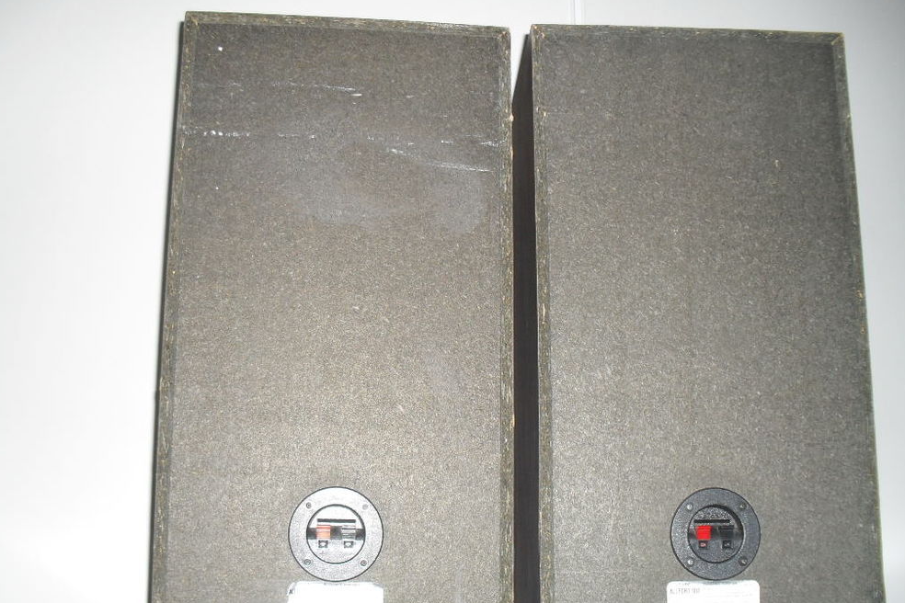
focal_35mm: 37
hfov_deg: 51.9
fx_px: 930
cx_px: 452
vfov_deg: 35.9
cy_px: 333
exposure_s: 1/45
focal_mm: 6.3
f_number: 3.2
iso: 200
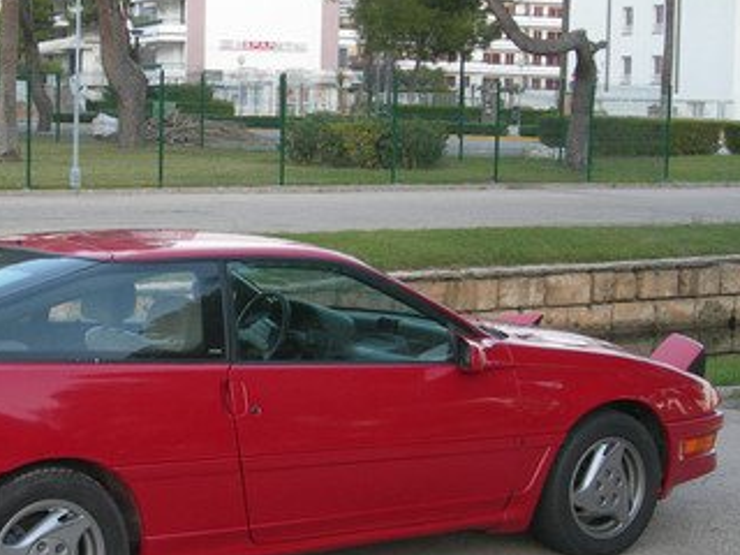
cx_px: 171
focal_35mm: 76
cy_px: 303
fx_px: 1625
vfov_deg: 19.4
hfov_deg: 25.3
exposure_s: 1/32.2
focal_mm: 7.8
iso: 50
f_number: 2.8
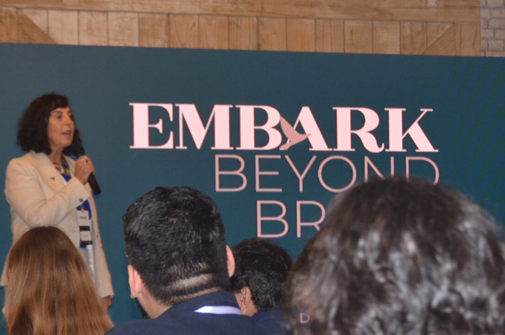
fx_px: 1960
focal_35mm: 140
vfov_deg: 9.8
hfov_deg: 14.7
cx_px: 263
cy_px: 210
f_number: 4.5
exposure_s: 1/60
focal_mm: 40
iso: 800
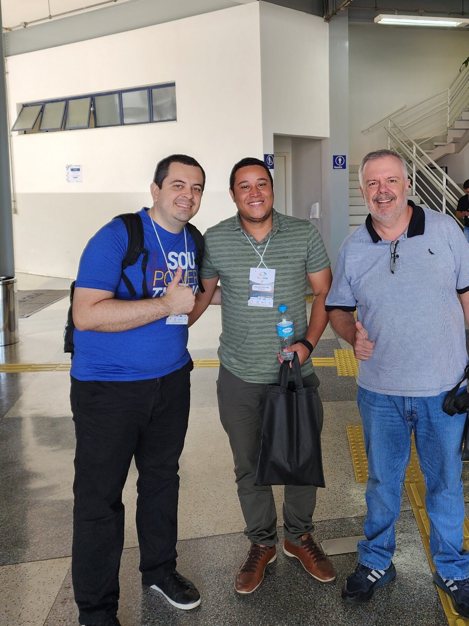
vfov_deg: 54.5
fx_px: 596
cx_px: 275
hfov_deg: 42.8
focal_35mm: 33
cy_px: 223
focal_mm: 6.4
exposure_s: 1/120
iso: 64
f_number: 1.8
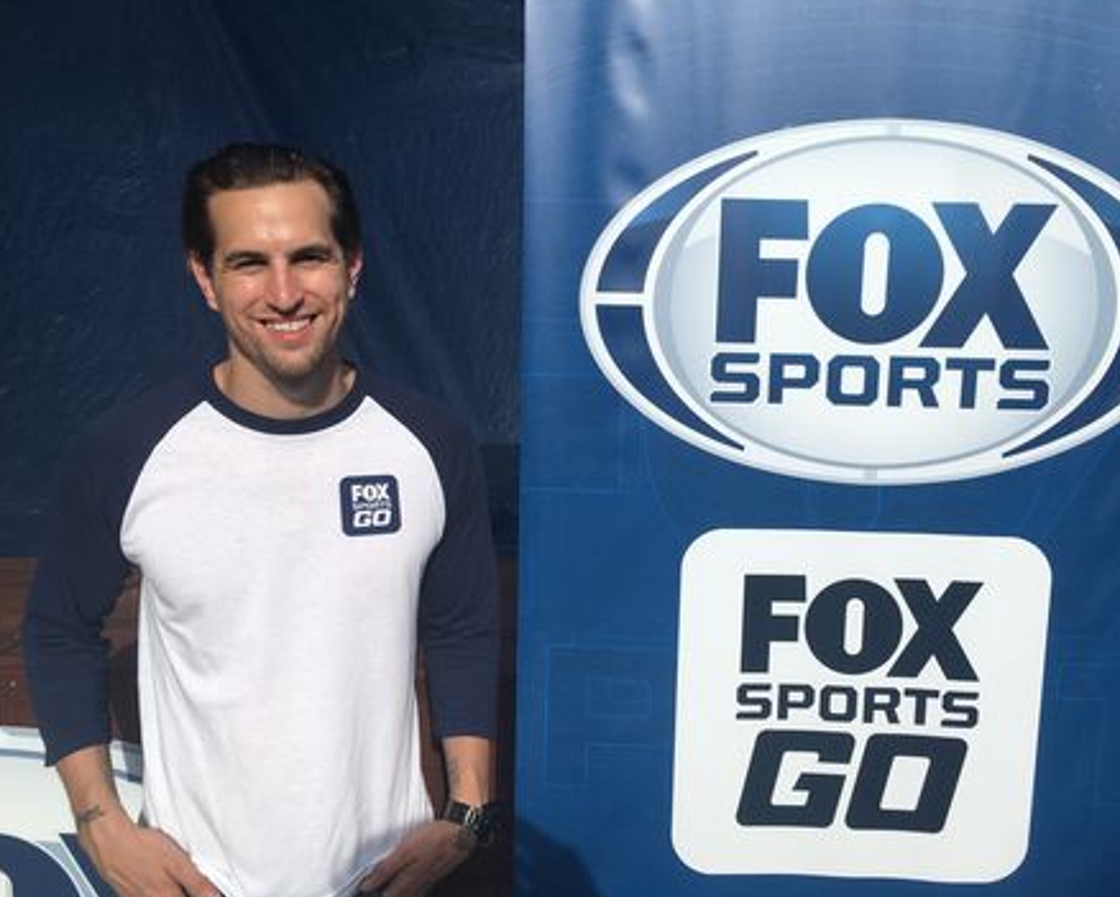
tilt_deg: -7.4
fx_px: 1028
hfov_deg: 57.1
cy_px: 445
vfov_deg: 47.2
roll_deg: +0.3
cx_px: 591
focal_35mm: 31
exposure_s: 1/1672
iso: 25
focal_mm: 4.15
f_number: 2.2
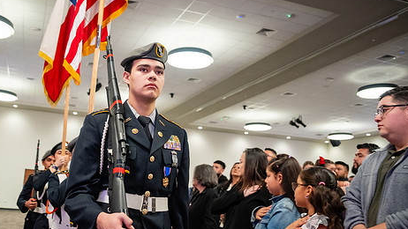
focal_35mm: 36
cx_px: 152
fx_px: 390
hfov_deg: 54.6
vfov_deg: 32.8
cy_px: 108
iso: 2000
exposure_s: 1/160
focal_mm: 24
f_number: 2.8
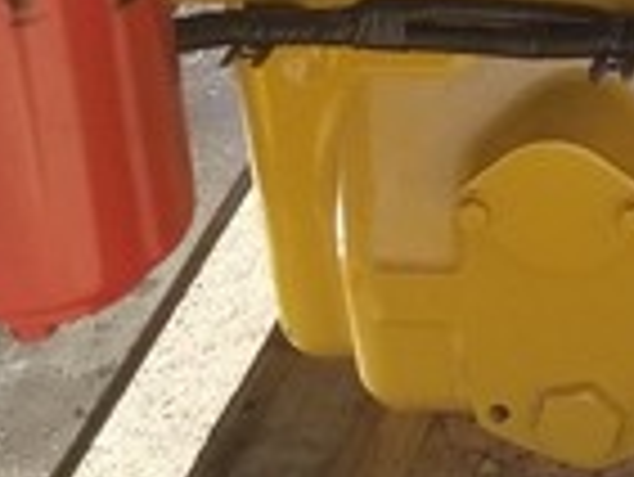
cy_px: -945
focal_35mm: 189
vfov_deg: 7.1
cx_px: 1416
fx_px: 3465
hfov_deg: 9.5
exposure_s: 1/387
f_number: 1.7
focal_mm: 4.25
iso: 50
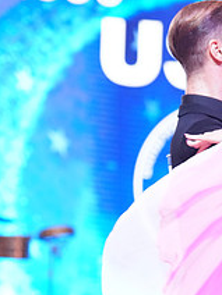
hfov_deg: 5.5
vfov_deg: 7.3
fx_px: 2292
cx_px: 224
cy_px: 369
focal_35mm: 268
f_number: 3.5
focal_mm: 102
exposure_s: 1/250
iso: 2000
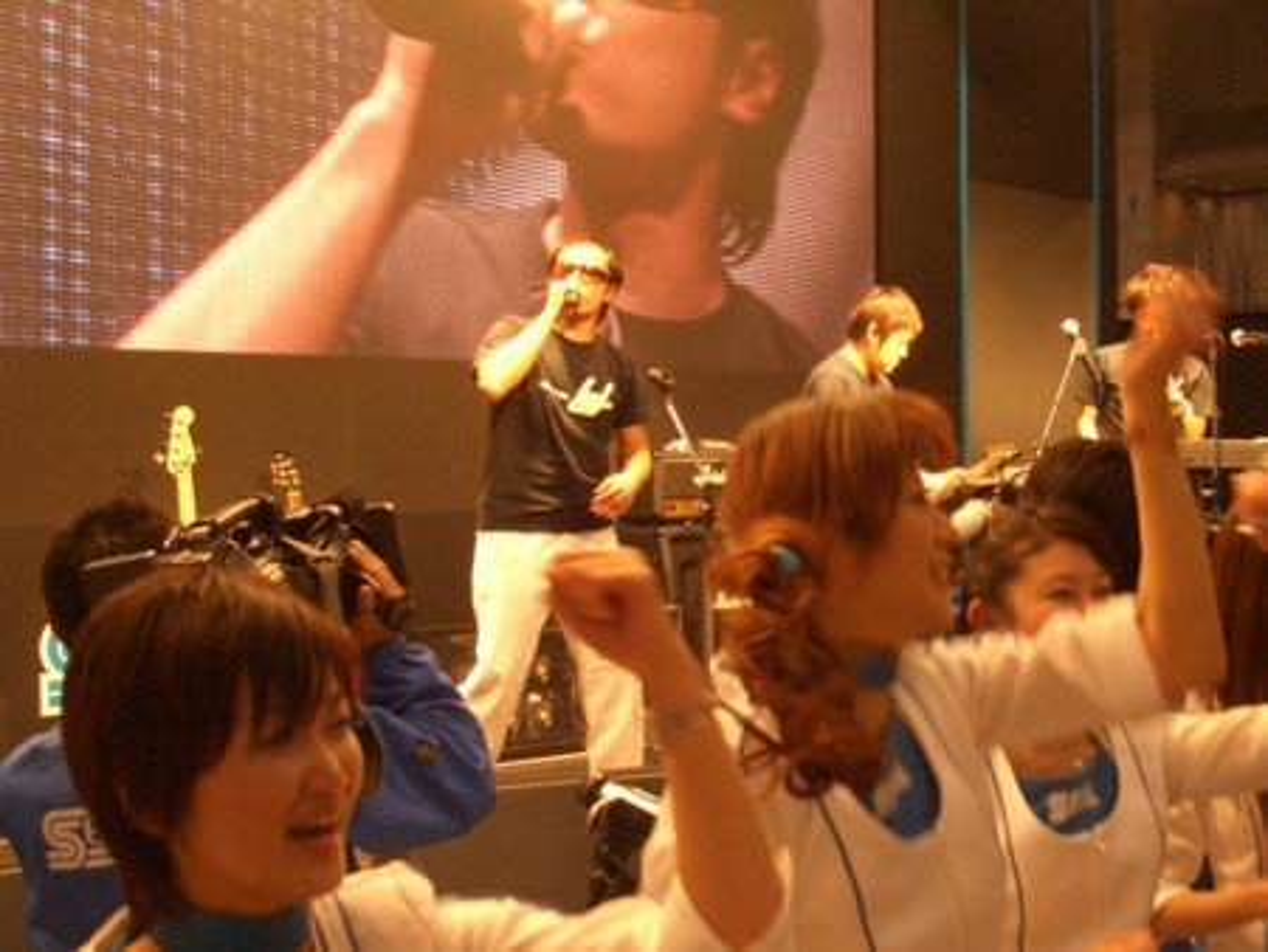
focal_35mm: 49
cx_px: 634
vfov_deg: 29.7
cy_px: 476
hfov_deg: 38.9
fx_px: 1796
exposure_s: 1/125
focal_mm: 8.2
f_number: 3.1
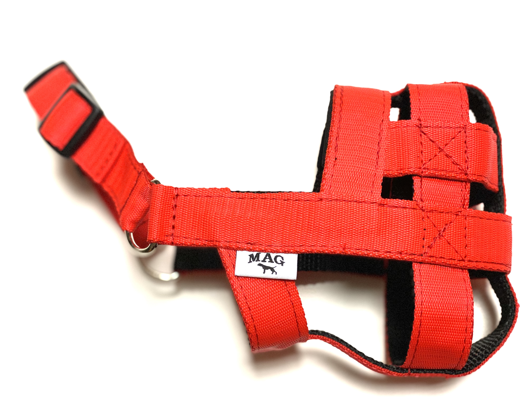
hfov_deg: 36.8
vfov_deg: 28.0
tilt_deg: -71.2
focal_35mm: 52
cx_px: 266
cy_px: 200
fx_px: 799
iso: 250
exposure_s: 1/100
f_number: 2
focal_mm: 6
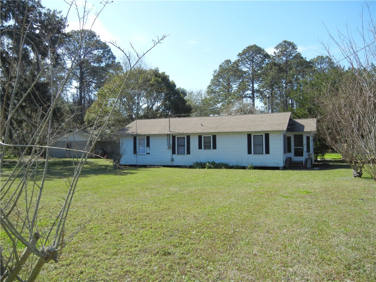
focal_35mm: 30
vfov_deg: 46.8
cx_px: 188
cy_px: 141
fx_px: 326
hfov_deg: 60.0
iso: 160
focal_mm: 5.4
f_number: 3.5
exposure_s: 1/987
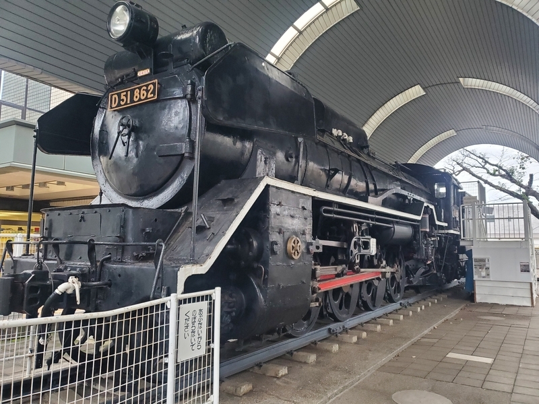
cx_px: 270
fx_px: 405
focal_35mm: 26
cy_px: 202
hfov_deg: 67.3
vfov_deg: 53.1
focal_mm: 4.3
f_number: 1.5
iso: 500
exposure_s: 1/50
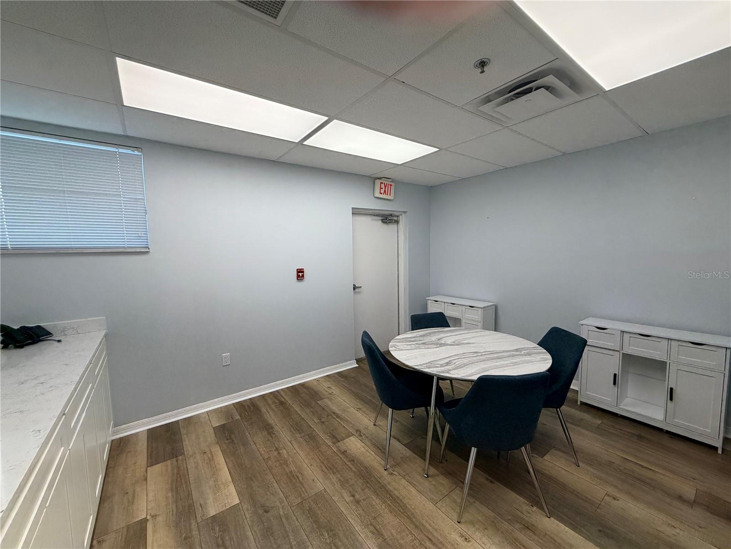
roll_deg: +1.7
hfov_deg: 102.1
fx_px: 296
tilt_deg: -4.5
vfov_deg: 85.7
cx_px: 366
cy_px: 274
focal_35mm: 14
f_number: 2.2
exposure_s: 1/120
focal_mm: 2.22
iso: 64
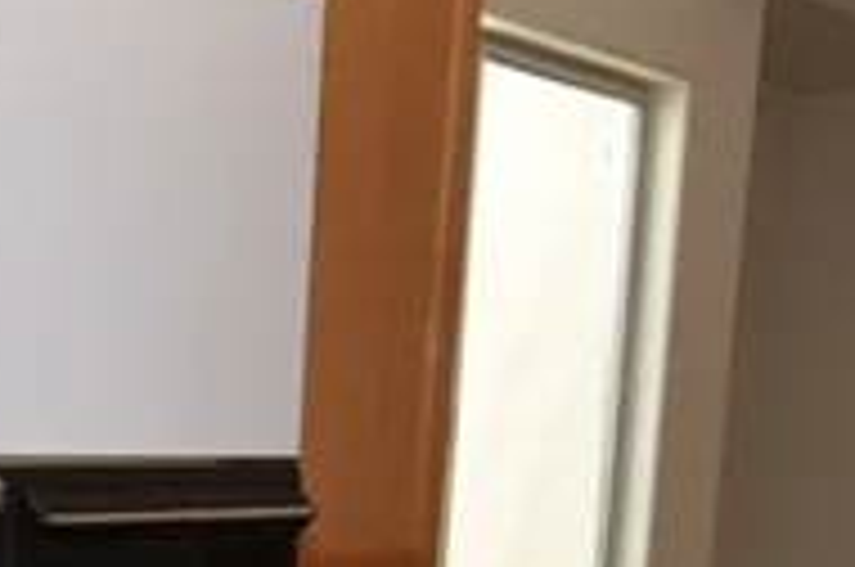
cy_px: 718
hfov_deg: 23.2
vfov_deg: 16.0
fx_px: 1920
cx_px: -144
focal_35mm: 81
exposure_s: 1/100
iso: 800
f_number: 5
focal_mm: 10
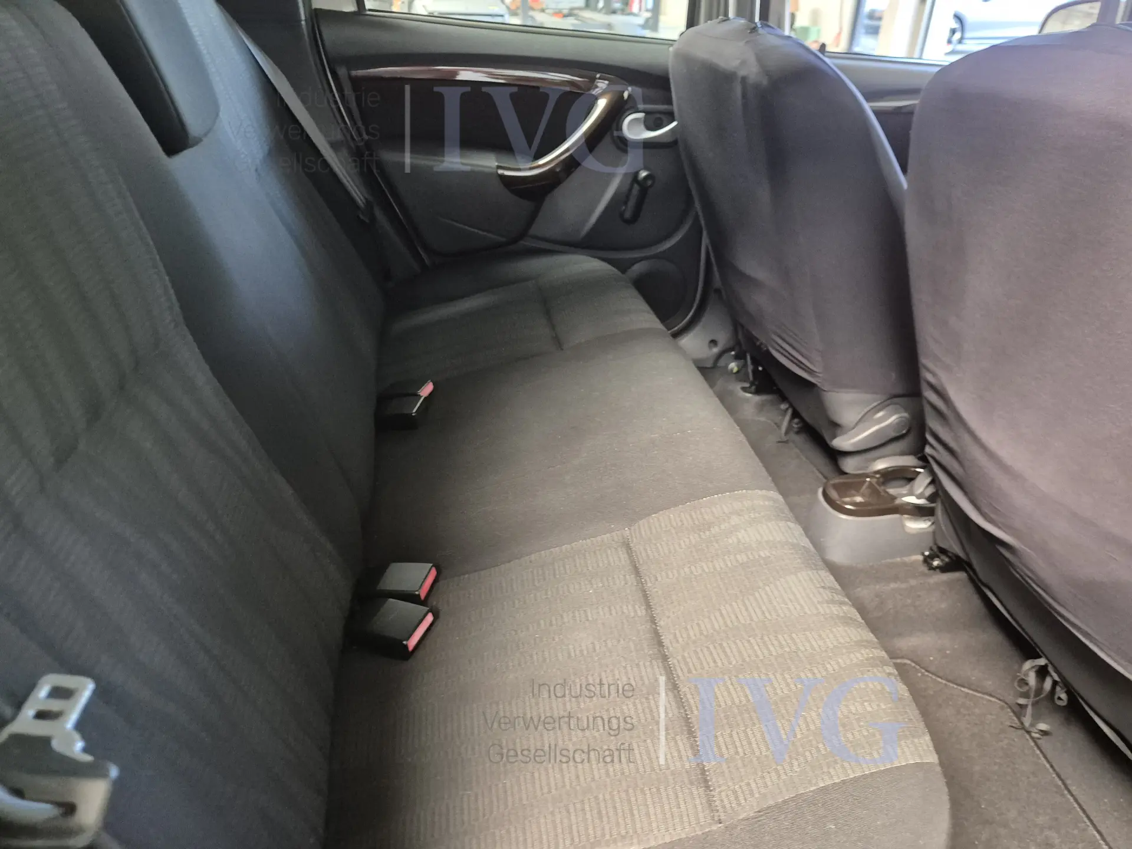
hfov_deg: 73.9
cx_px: 566
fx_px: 752
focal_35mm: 23
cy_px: 424
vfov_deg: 58.9
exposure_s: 1/100
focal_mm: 5.4
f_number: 1.8
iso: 1600
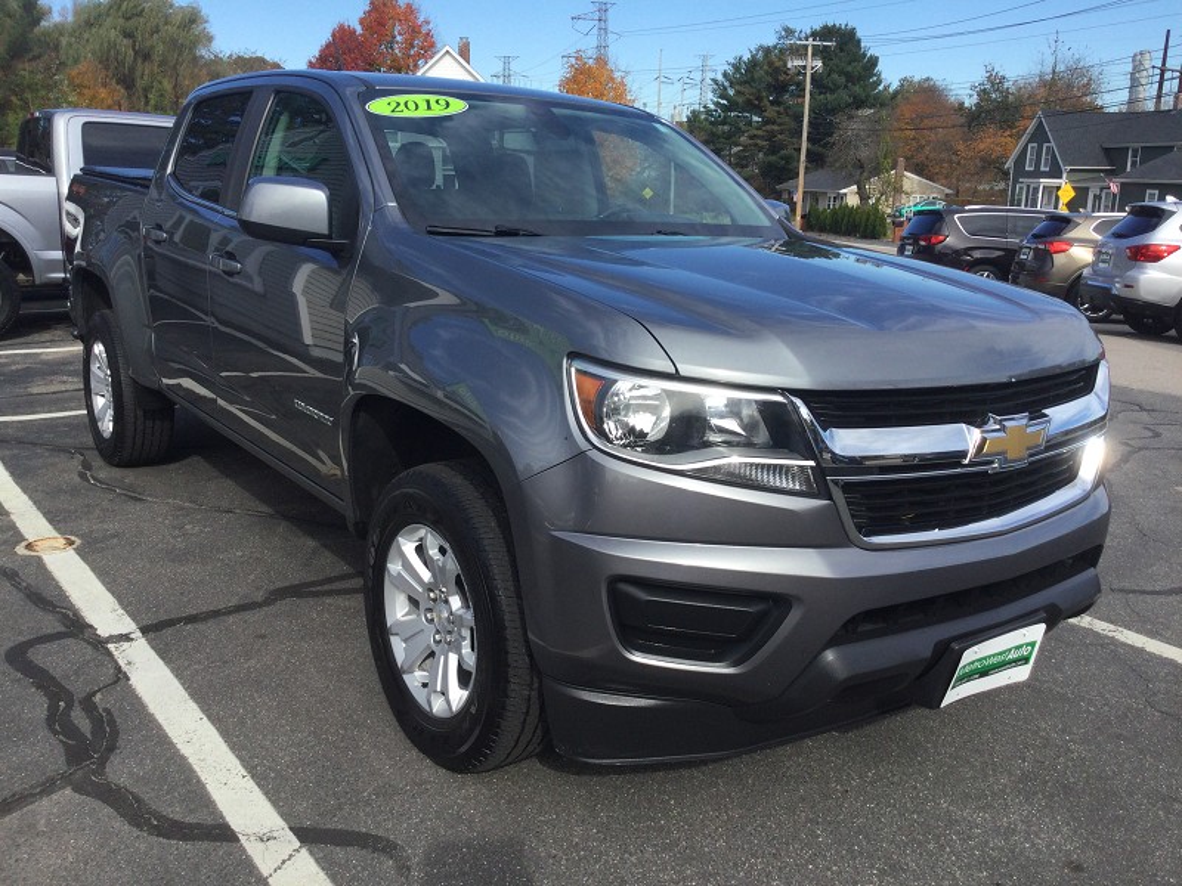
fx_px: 1059
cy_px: 443
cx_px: 591
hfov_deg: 58.4
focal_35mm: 31
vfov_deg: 45.4
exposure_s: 1/769
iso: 25
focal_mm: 3.3
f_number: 2.4
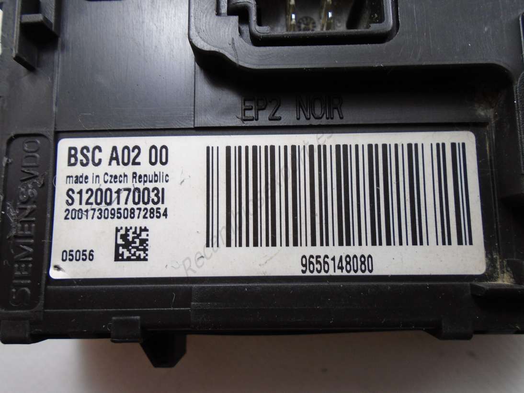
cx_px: 262
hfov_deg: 67.3
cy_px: 196
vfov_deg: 53.0
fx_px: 393
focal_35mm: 26
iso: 100
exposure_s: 1/30
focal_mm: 4.6
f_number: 3.2
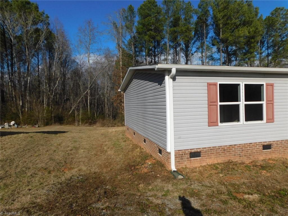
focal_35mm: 23
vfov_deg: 58.9
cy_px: 108
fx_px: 191
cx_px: 144
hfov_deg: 73.9
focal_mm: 4
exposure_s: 1/800
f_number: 6
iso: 125
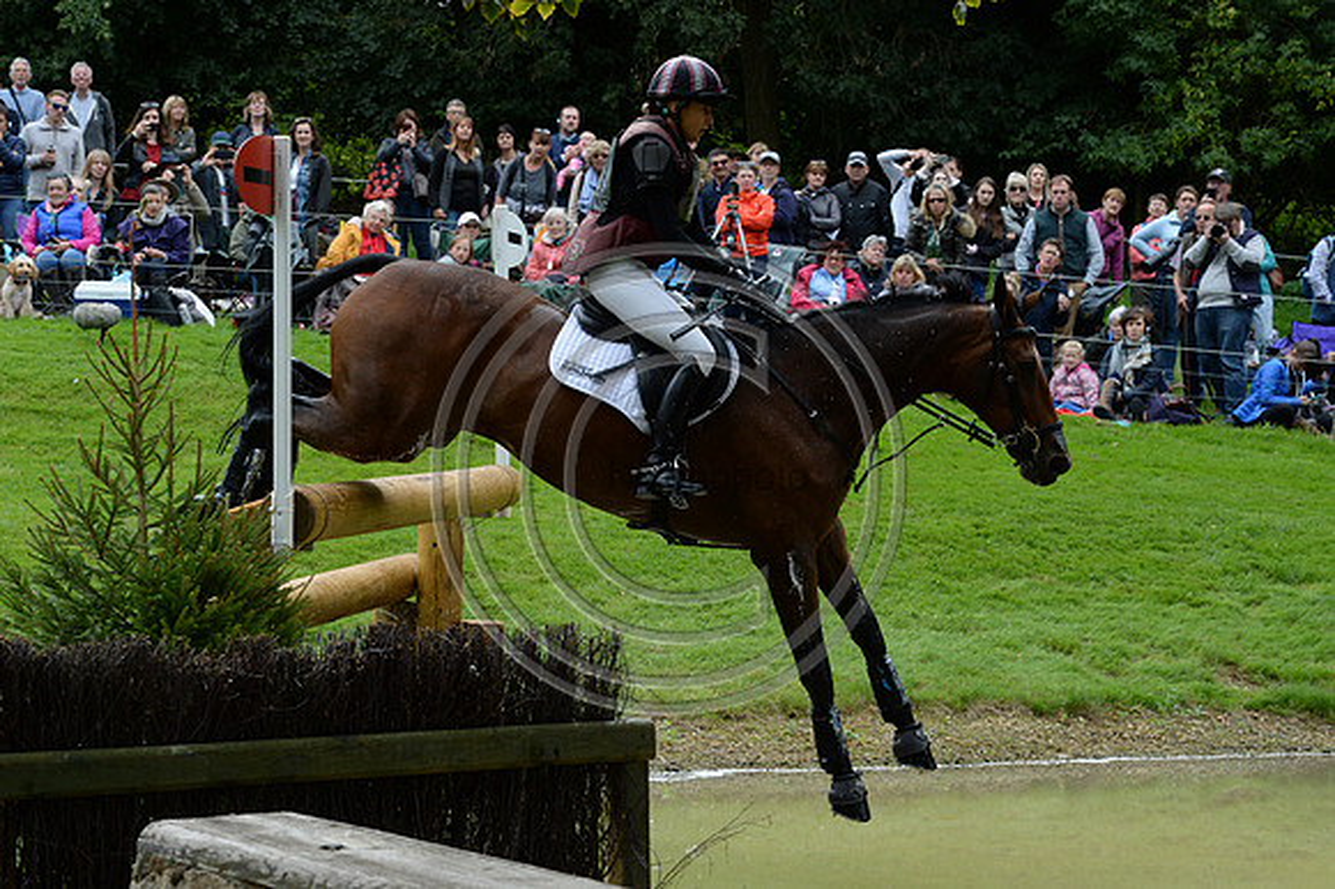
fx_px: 3335
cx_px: 668
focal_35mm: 90
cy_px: 444
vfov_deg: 15.2
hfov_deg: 22.6
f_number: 9
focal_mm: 90
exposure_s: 1/1000
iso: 2000
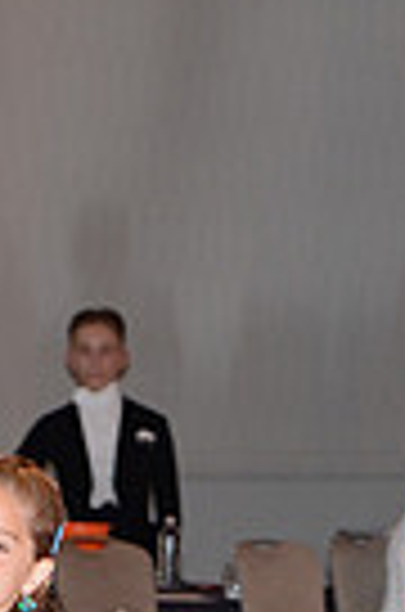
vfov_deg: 4.0
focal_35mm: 511
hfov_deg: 2.7
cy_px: 918
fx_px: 8667
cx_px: 182
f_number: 5.6
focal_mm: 120
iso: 1250
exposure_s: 1/200
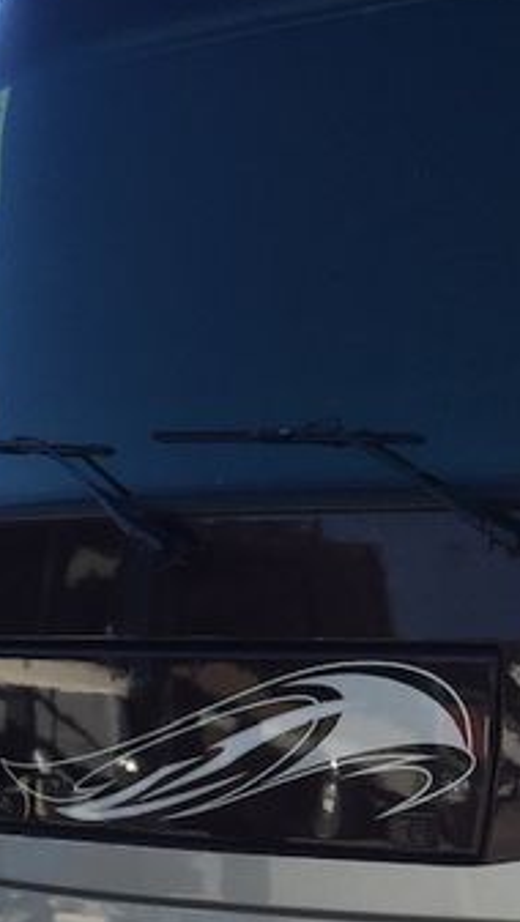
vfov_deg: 22.0
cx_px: 848
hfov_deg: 11.9
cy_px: 703
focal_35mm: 96
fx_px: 2349
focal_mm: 4.15
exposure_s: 1/1014
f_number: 2.2
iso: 32
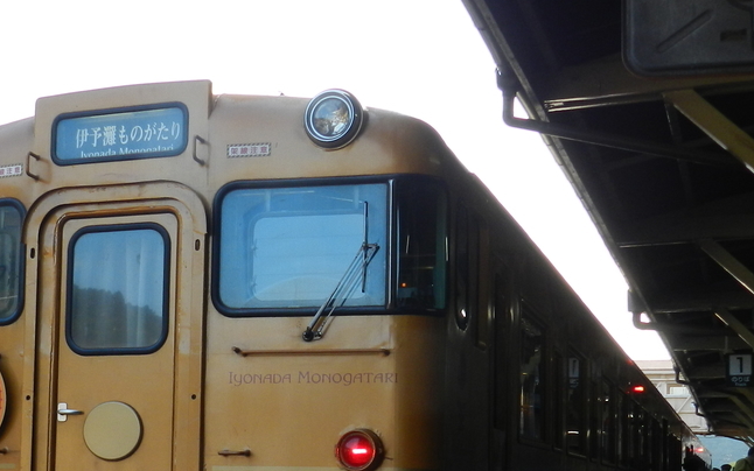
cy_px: 422
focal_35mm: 63
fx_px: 1295
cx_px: 236
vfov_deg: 20.2
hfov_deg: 32.1
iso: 160
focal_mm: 5.6
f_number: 3.7
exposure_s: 1/200
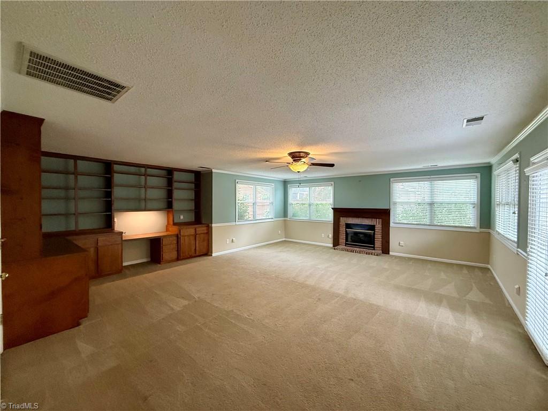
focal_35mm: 14
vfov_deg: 85.7
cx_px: 274
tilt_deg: -0.5
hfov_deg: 102.1
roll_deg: -0.2
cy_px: 206
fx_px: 222
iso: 500
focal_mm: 2.22
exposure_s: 1/120
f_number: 2.2
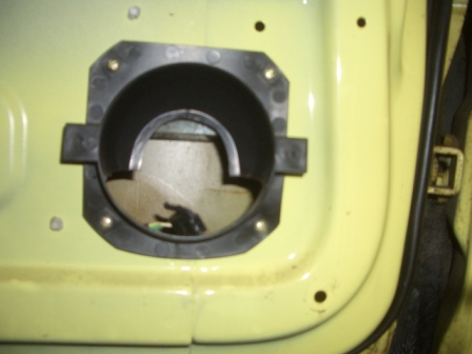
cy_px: 177
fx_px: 477
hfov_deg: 52.6
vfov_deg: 40.7
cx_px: 236
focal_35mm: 35
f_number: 2.6
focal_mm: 5.8
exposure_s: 1/60
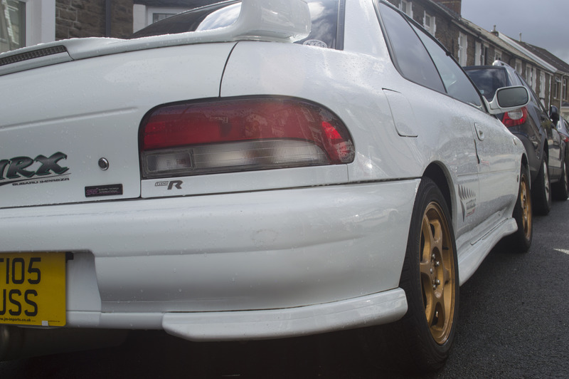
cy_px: 190
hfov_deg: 49.6
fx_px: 616
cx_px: 284
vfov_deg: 34.2
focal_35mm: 39
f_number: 7.1
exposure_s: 1/200
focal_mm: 26
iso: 100
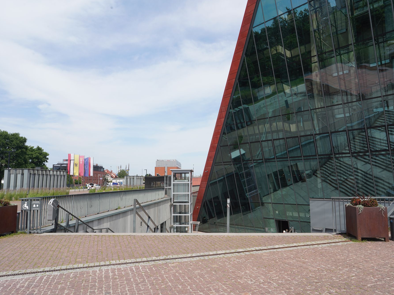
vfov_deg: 53.1
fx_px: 296
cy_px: 147
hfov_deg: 67.2
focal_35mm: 26
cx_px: 210
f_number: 16
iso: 100
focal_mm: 24
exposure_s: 1/60
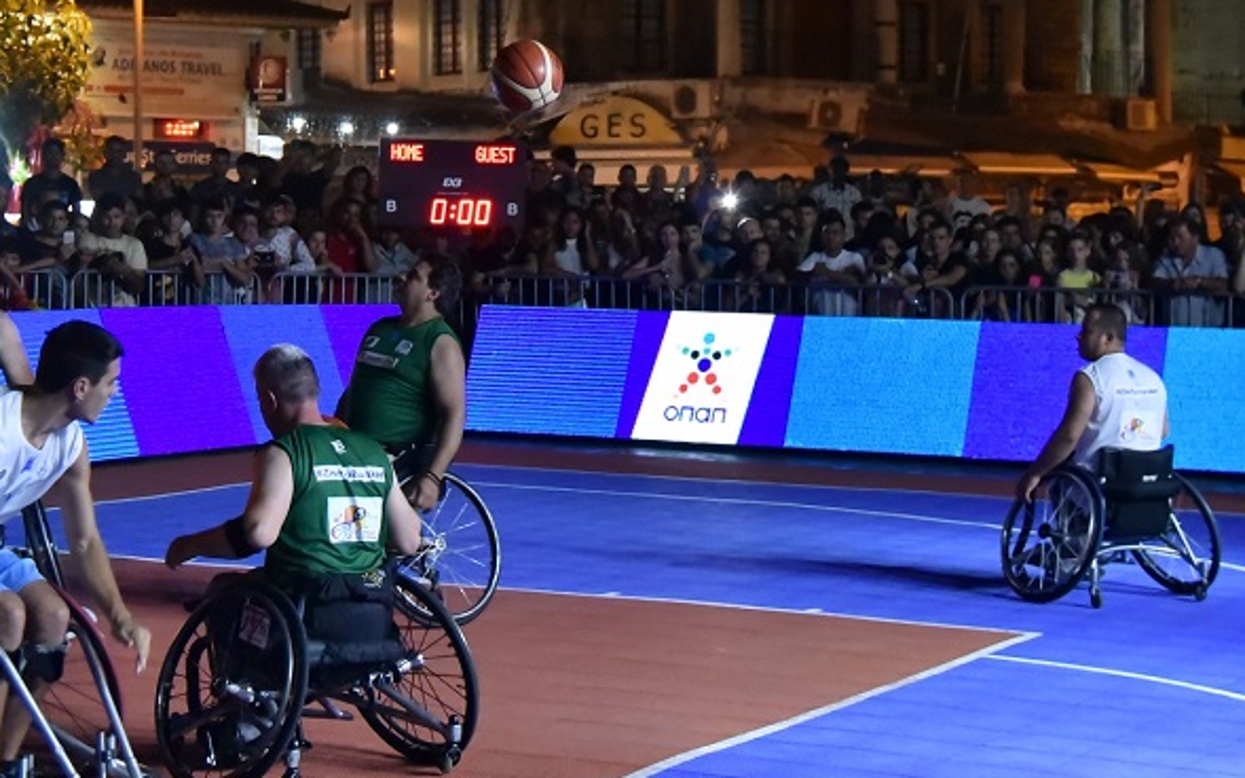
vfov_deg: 15.6
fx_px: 2816
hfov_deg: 24.9
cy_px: 152
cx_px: 522
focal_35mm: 83
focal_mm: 40
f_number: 4
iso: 5000
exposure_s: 1/250
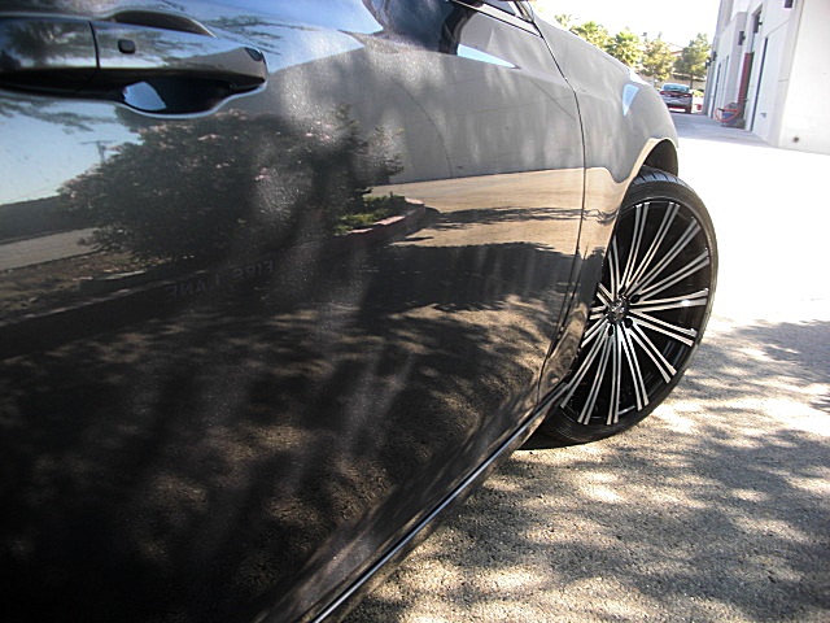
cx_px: 415
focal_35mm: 36
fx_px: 863
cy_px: 312
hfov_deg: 51.4
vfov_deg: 39.7
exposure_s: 1/100
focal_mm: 6.3
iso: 50
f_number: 2.8
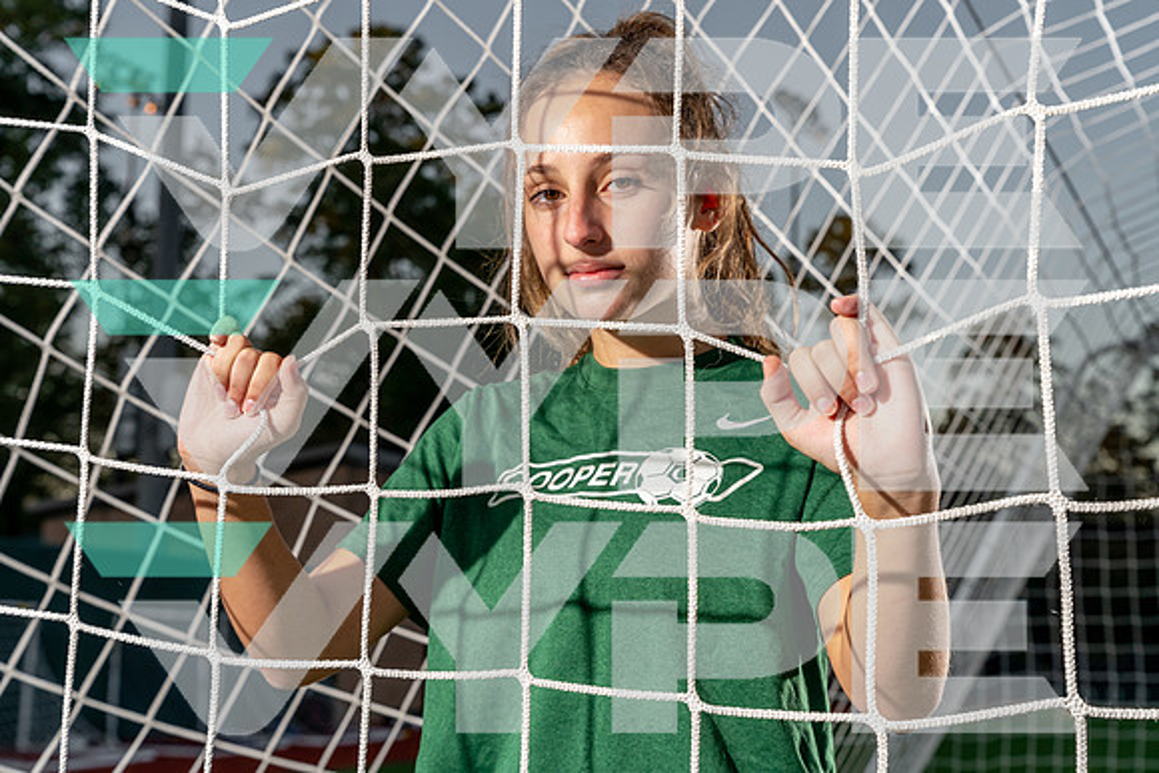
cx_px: 580
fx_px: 1803
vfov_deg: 24.2
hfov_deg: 35.6
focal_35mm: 56
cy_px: 386
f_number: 6.3
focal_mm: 56
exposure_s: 1/250
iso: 250
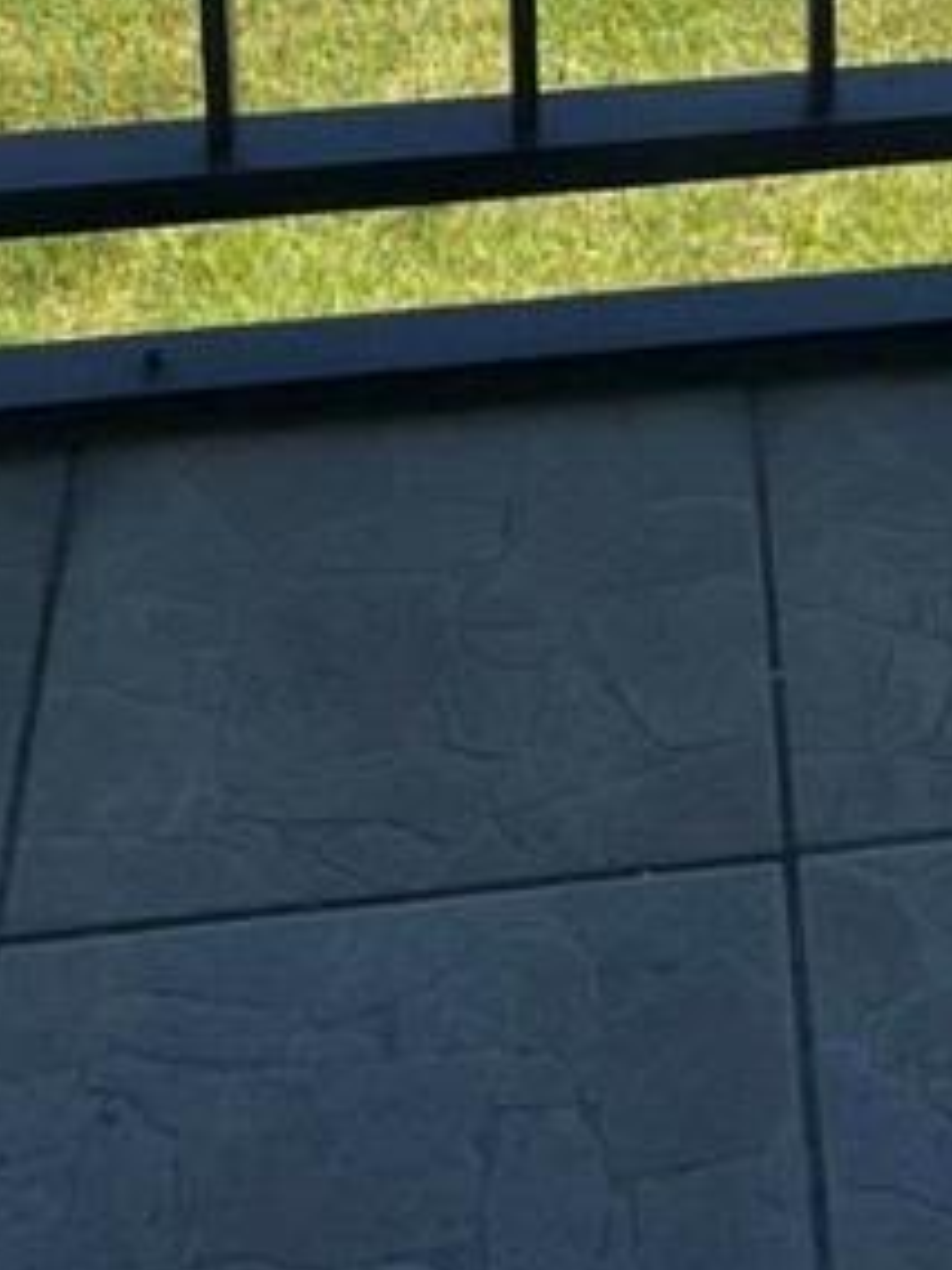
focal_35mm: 110
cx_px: 1260
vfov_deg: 14.9
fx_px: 4034
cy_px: -1221
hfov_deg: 13.0
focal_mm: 5.1
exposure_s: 1/1106
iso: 50
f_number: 1.6
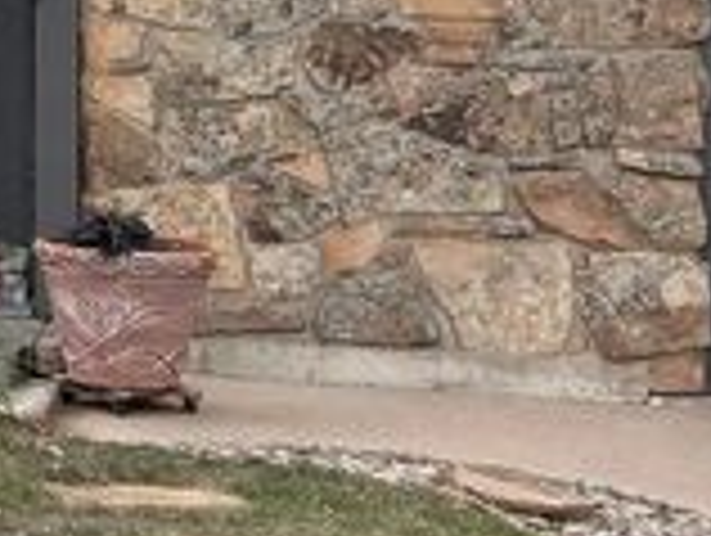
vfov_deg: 14.0
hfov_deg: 15.3
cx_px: -684
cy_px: 27
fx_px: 2160
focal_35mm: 105
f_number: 1.5
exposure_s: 1/791
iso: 50
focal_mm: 5.7
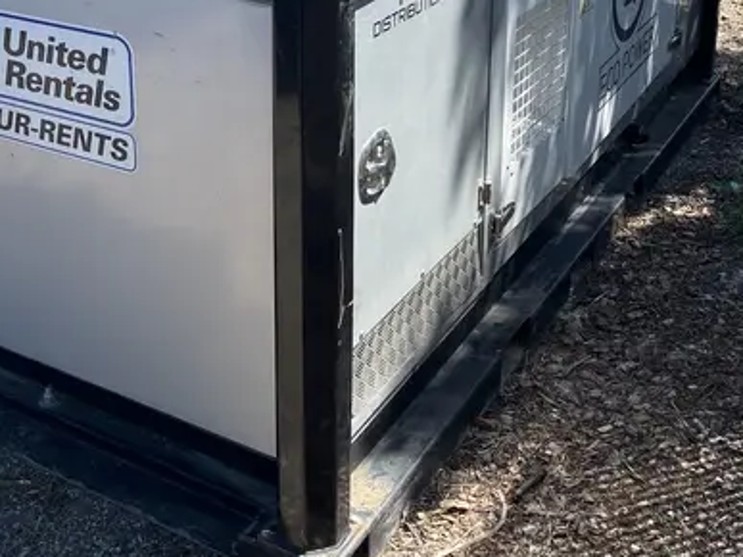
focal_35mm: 53
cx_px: 236
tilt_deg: -14.7
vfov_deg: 26.1
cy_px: 5
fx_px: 1137
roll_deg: -0.5
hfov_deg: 35.8
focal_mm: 3.99
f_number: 1.8
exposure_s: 1/934
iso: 32
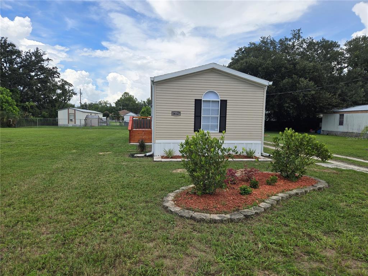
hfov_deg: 73.9
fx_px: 245
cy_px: 138
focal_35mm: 23
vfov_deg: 58.9
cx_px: 184
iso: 25
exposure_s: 1/1453
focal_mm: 5.4
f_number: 1.8
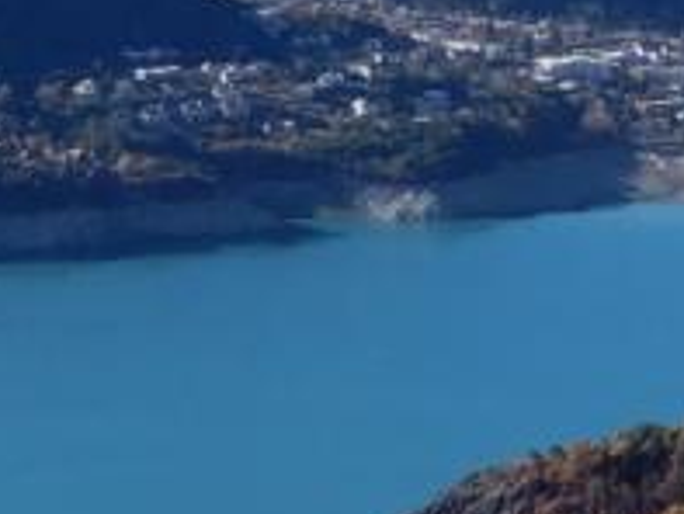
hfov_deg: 10.5
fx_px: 3598
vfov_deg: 8.0
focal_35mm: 182
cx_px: 1035
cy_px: -184
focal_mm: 6.2
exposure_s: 1/640
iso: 80
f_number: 4
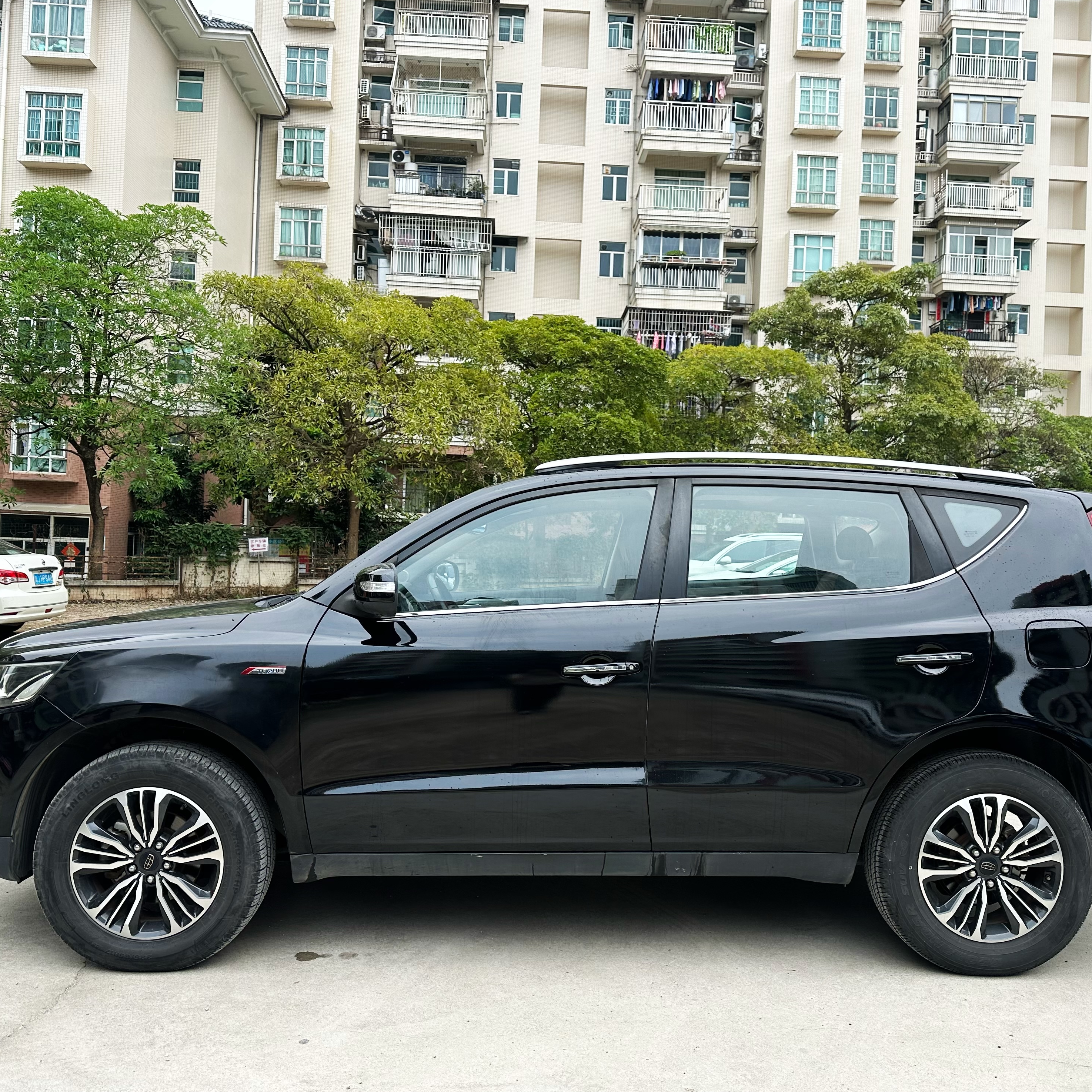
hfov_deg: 55.6
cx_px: 571
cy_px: 537
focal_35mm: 29
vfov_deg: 55.6
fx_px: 1035
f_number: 1.78
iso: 80
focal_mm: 6.86
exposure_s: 1/1453
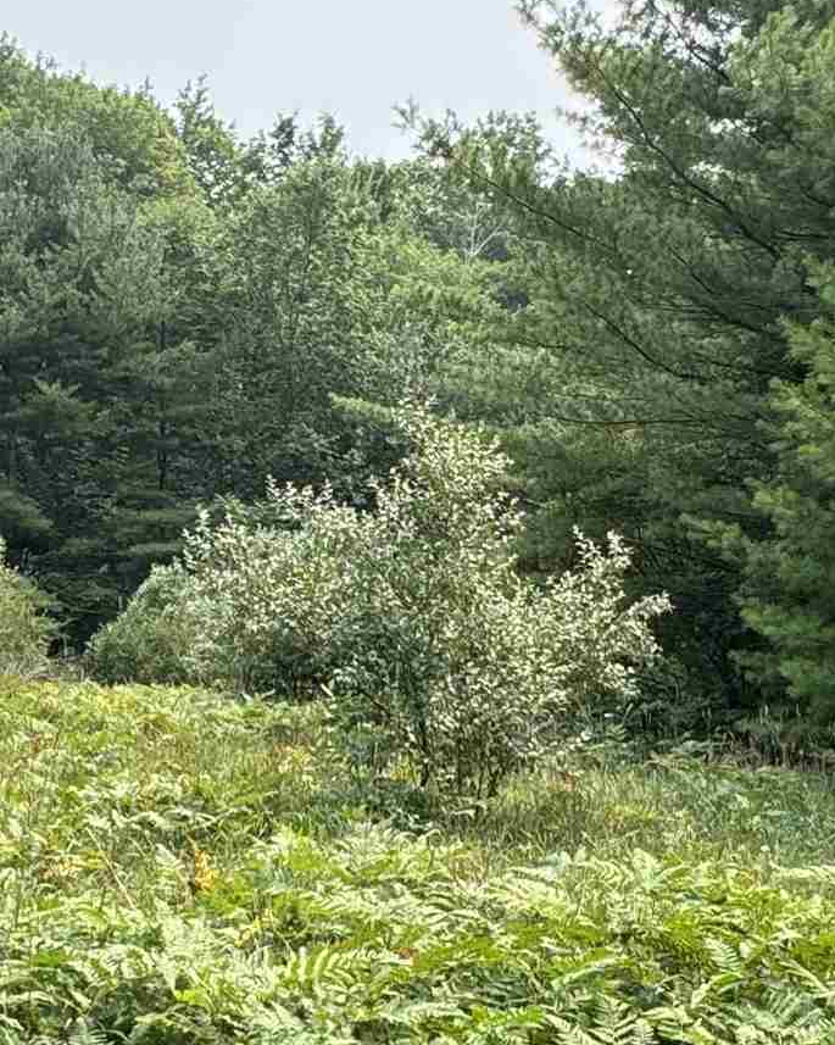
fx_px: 1514
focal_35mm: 49
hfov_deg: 29.2
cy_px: 694
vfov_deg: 37.7
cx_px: 39
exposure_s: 1/467
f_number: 2.2
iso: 40
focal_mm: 2.22
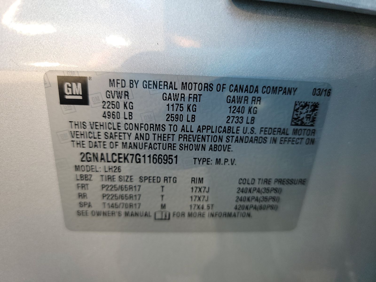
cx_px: 188
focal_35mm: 24
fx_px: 261
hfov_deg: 71.6
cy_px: 141
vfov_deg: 56.8
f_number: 1.8
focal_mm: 6.7
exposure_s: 1/59
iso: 69
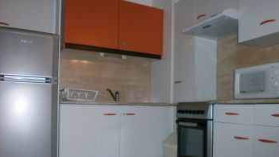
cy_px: 108
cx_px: 153
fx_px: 252
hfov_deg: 57.9
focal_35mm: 34
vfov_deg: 34.3
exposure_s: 1/30
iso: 125
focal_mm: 4.8
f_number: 2.9
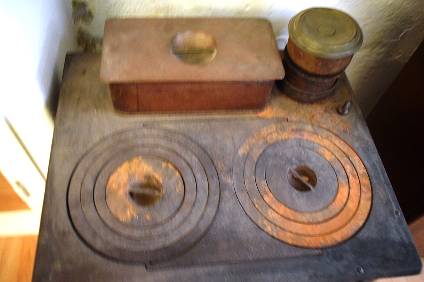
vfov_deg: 41.7
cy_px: 141
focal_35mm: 32
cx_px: 212
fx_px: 371
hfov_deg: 59.5
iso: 3200
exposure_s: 1/25
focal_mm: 21
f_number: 3.8
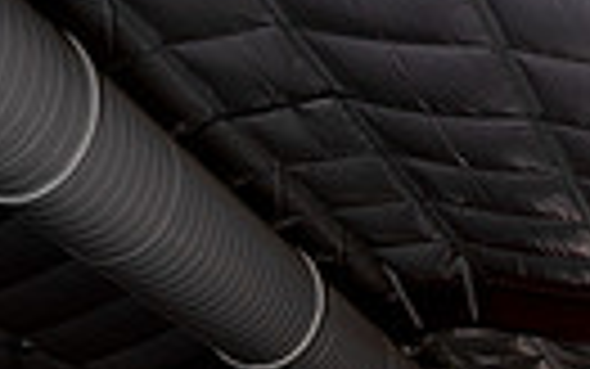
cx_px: 410
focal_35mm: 98
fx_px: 1576
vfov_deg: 10.7
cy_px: 981
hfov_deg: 21.1
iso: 100
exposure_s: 1/250
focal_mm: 28
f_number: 6.3
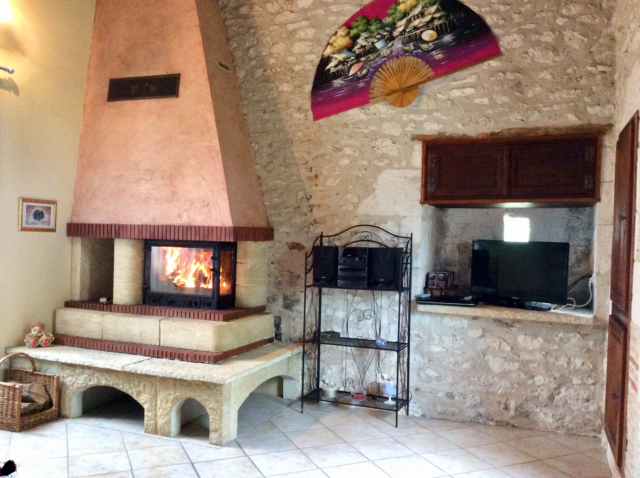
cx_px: 320
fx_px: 591
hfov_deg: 56.9
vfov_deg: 44.1
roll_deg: -1.2
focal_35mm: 32
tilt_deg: -0.7
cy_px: 239
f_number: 2.4
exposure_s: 1/25
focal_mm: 3.3
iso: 250
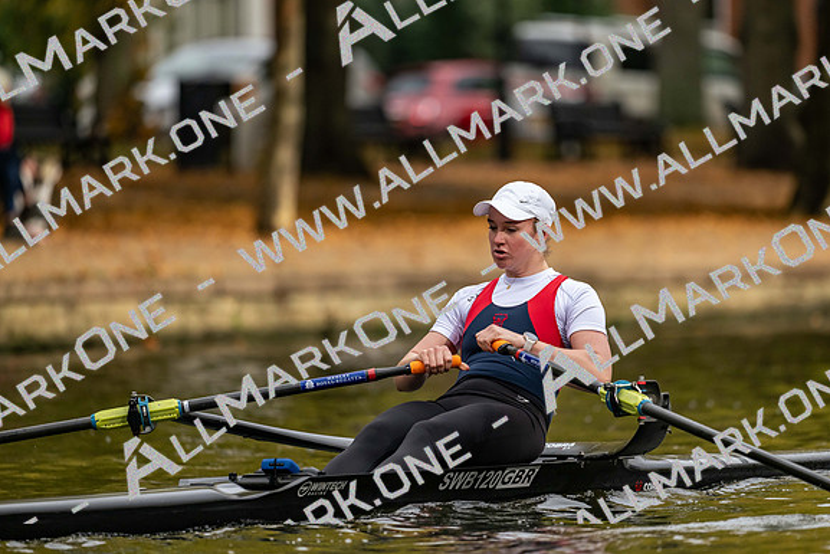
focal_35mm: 402
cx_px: 416
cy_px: 277
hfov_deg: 5.1
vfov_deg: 3.4
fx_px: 9270
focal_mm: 400
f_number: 4.5
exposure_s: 1/2500
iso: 1400
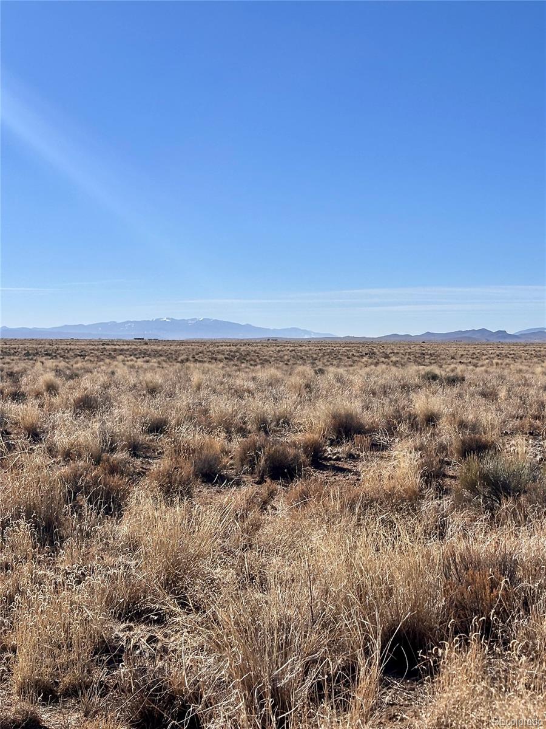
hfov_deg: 28.0
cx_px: 273
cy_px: 364
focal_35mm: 52
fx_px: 1094
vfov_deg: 36.8
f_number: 1.6
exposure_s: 1/5348
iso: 40
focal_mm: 5.96
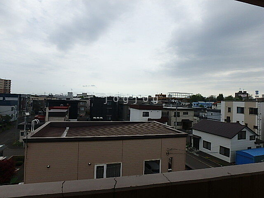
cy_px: 99
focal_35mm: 21
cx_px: 132
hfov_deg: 79.0
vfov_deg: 63.4
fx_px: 160
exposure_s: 1/640
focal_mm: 3.7
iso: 125
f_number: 6
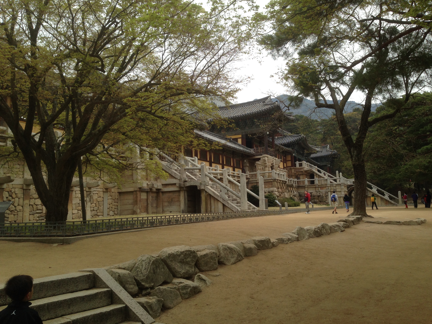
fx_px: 412
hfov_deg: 55.4
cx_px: 216
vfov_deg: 42.9
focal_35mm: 33
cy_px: 162
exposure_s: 1/493
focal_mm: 4.12
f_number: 2.4
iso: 50
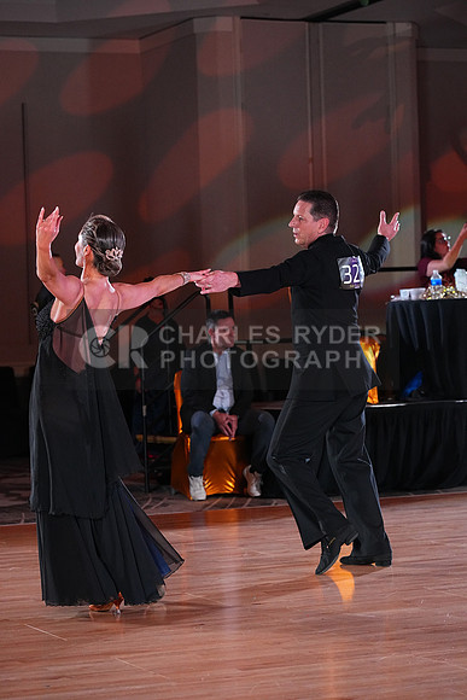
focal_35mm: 105
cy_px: 350
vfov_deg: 19.5
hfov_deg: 13.0
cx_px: 234
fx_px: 2042
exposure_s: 1/400
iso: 5000
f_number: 5
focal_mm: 105
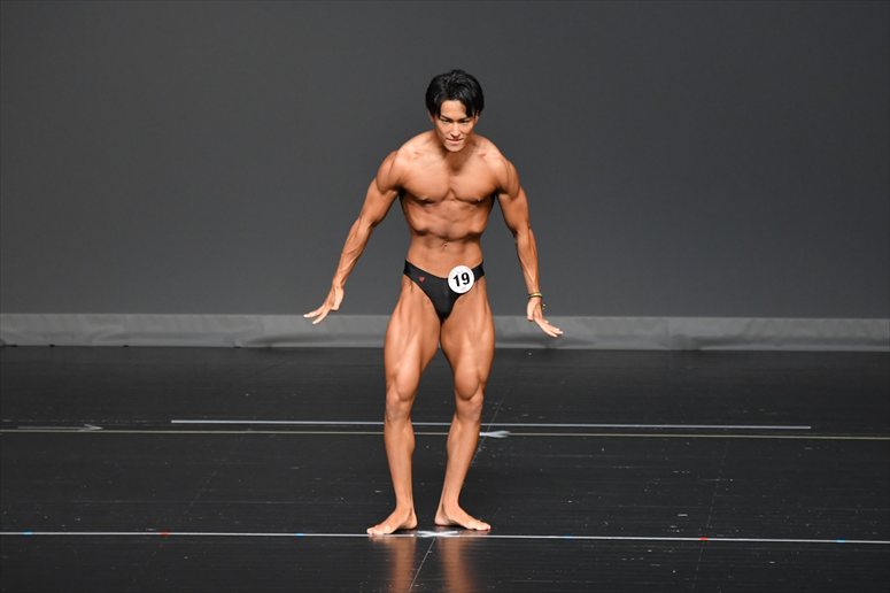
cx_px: 445
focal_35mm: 300
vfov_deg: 4.6
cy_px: 296
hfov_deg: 6.9
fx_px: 7413
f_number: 5.6
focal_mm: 200
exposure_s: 1/400
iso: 2500
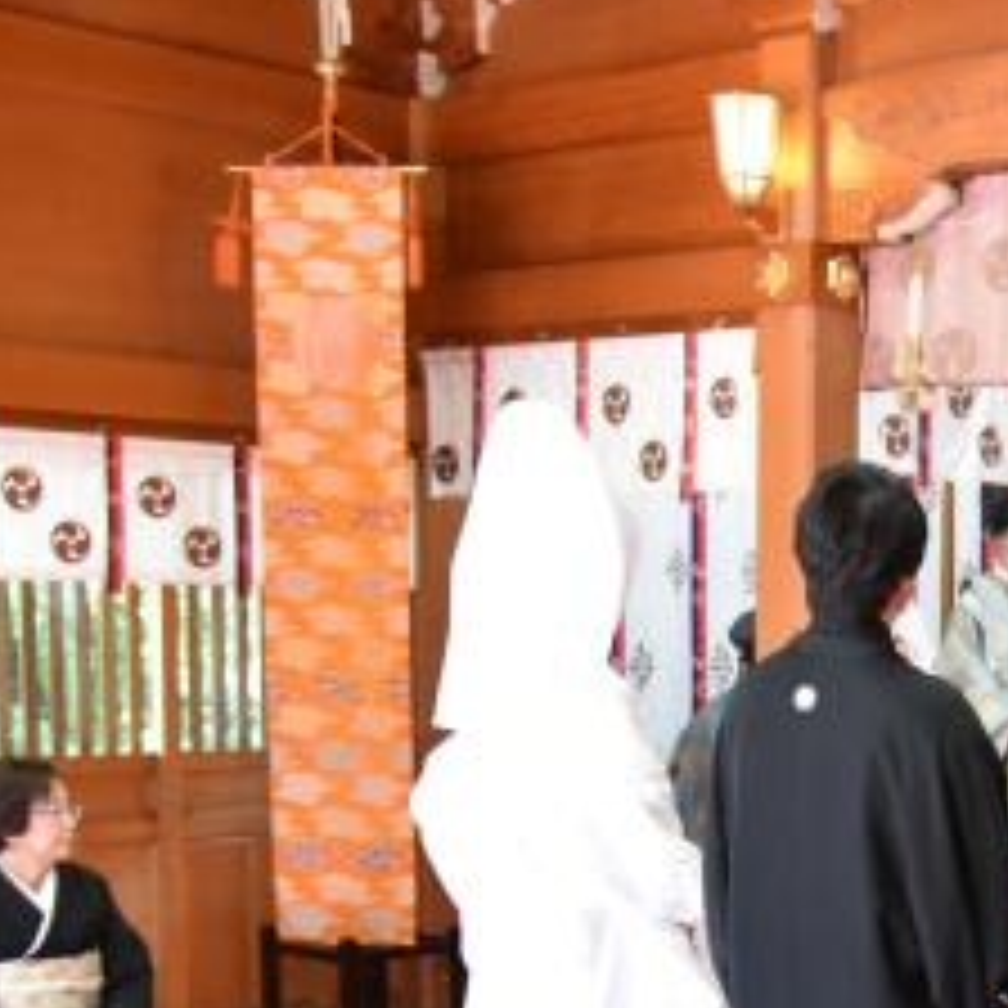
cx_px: 1274
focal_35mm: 73
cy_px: 886
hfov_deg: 21.6
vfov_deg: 23.1
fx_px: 2405
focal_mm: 24
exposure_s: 1/200
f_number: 4
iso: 4000
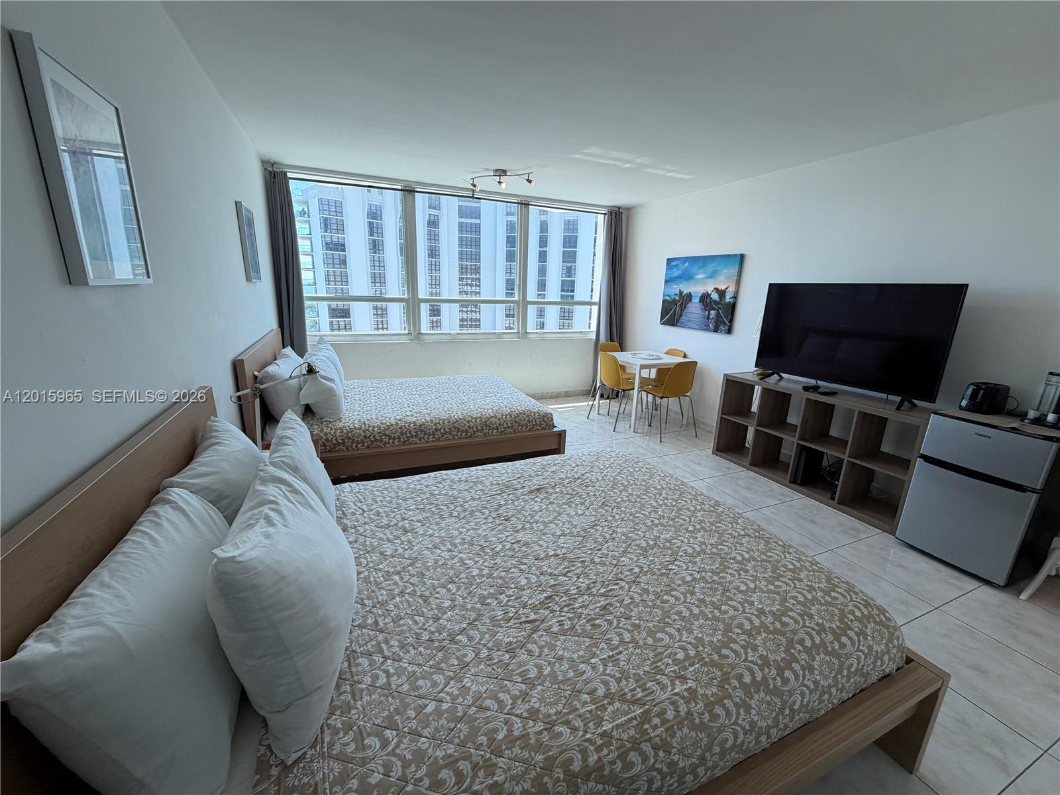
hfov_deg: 102.1
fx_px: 429
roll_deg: -0.4
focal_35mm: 14
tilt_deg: -12.8
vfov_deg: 85.7
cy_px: 398
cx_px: 530
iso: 40
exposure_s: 1/120
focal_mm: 2.22
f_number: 2.2
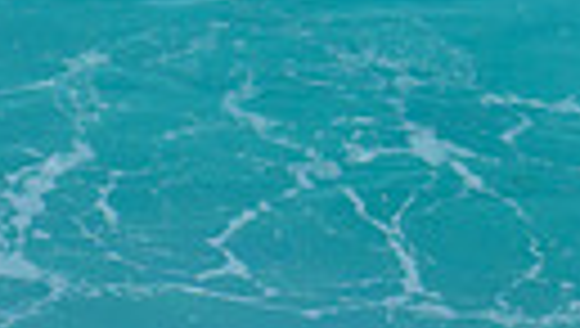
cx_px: 1408
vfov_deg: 0.2
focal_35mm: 5156
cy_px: 305
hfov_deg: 0.4
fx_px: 79411
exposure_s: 1/2000
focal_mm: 800
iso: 640
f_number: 11
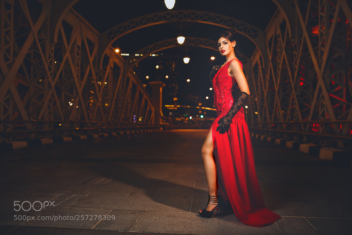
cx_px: 176
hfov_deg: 54.4
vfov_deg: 37.8
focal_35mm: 35
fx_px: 342
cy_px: 118
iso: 200
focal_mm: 35
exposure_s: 1/80
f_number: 2.5
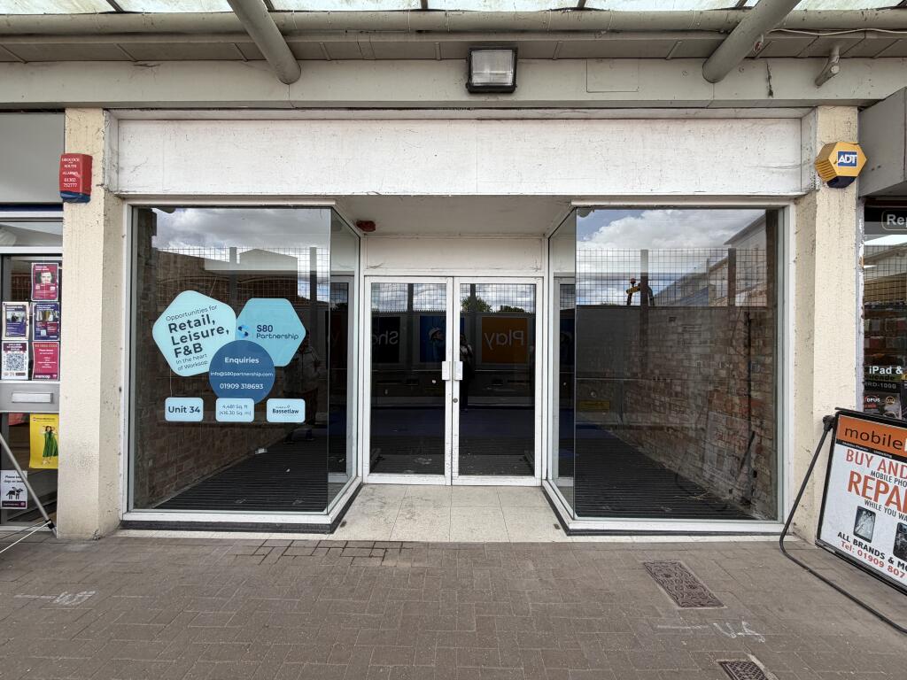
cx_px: 454
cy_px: 340
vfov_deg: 85.7
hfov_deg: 102.1
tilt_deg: +1.1
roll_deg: -0.5
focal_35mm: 14
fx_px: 367
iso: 40
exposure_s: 1/229
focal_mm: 2.22
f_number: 2.2
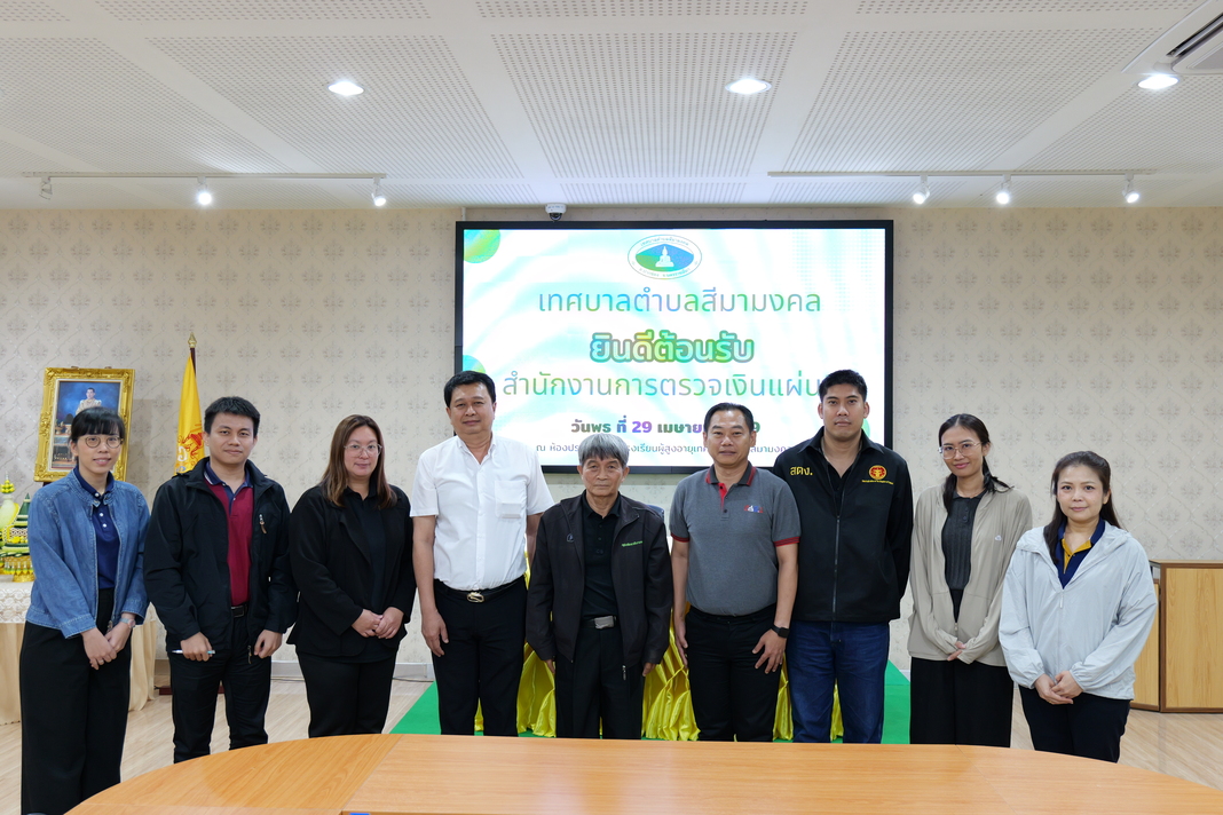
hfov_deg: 58.7
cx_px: 612
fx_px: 1087
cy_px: 408
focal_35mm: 32
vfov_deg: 41.1
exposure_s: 1/40
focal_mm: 32
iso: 2000
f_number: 5.6
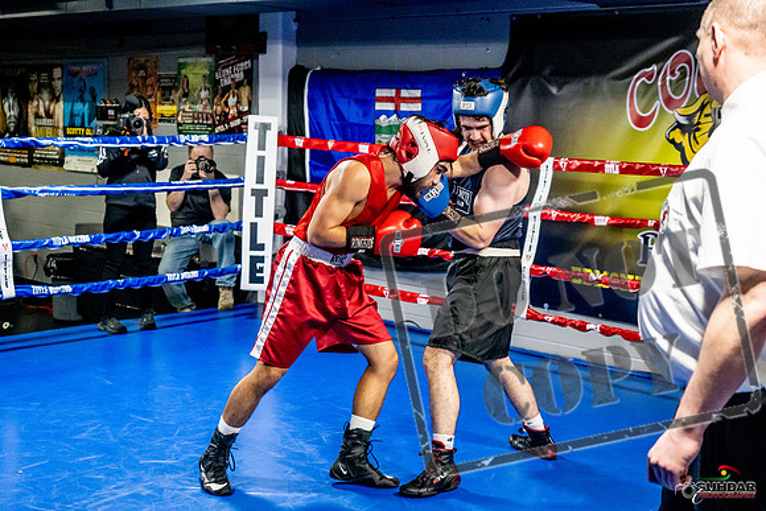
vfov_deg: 26.0
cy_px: 256
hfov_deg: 38.2
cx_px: 383
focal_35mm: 52
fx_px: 1107
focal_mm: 35
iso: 5000
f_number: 2.8
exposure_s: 1/800
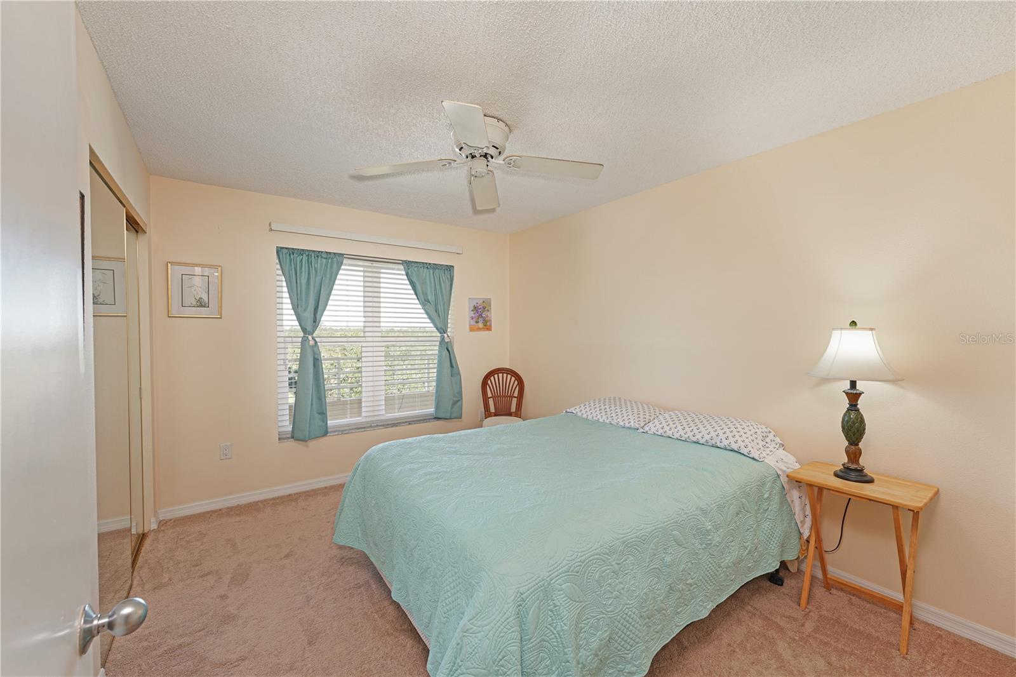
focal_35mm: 14
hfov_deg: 104.3
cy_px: 338
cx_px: 508
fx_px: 395
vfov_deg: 81.2
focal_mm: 14
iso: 100
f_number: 9
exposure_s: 1/10
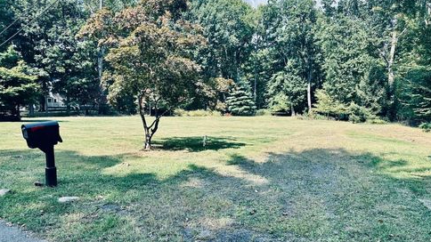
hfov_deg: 69.9
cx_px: 221
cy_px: 130
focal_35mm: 27
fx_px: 308
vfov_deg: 42.8
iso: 80
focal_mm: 6.86
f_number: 1.78
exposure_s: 1/1119
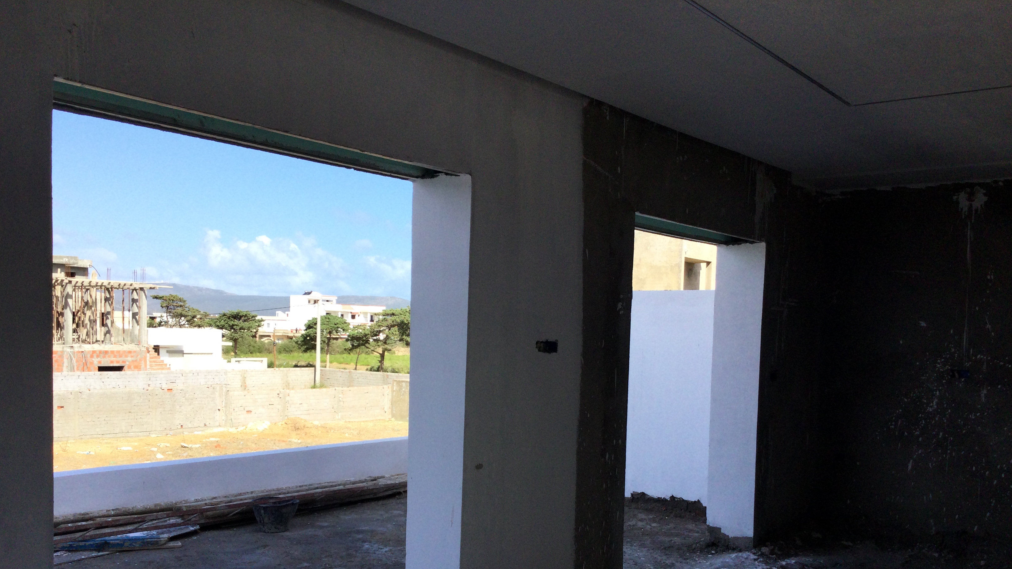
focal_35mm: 34
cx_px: 505
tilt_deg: -3.7
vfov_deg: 34.3
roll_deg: -1.9
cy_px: 379
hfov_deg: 58.0
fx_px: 912
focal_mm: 3.3
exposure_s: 1/867
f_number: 2.4
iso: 25
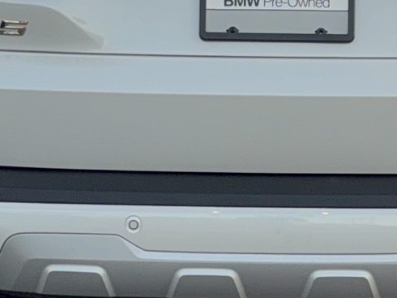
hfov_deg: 13.2
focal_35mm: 149
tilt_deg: -5.7
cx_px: 274
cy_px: 30
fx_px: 1708
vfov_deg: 9.9
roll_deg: +1.7
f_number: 1.78
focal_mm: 6.76
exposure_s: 1/407
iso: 80
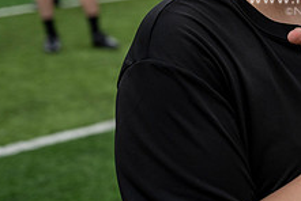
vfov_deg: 8.5
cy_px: -50
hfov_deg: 12.6
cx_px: 342
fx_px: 1340
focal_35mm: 160
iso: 160
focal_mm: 61
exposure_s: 1/800
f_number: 4
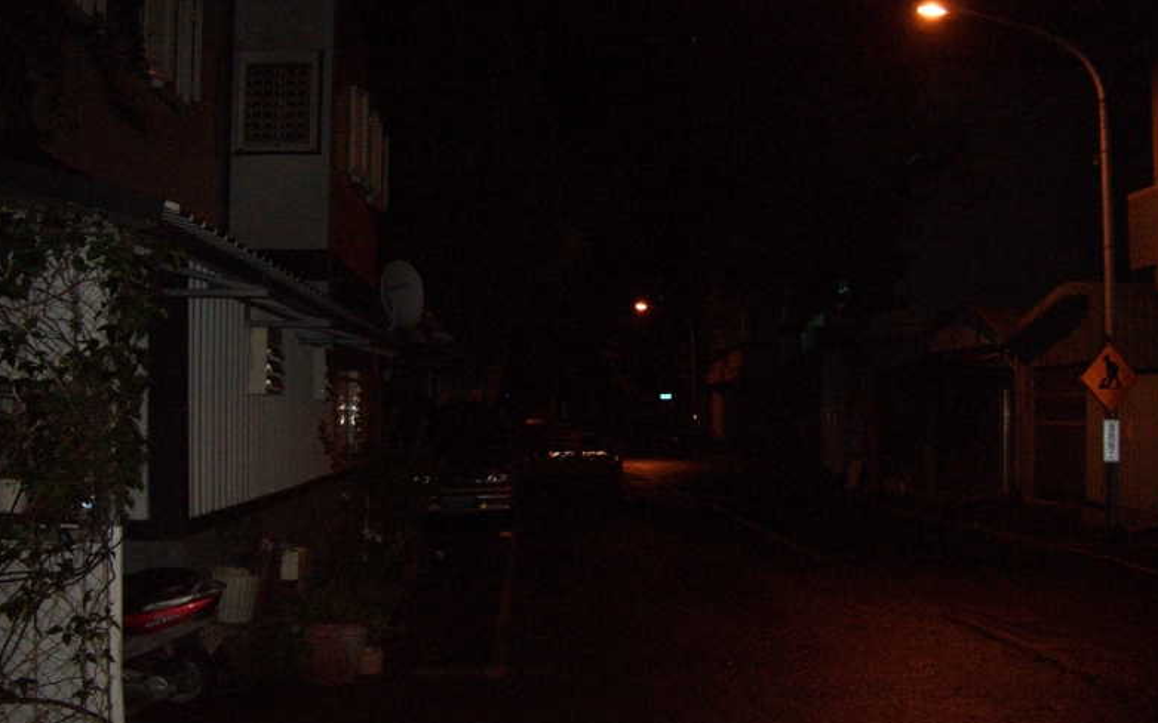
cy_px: 419
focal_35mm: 38
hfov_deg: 51.5
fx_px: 1199
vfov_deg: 33.5
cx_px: 583
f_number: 2.6
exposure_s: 1/60
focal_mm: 5.8
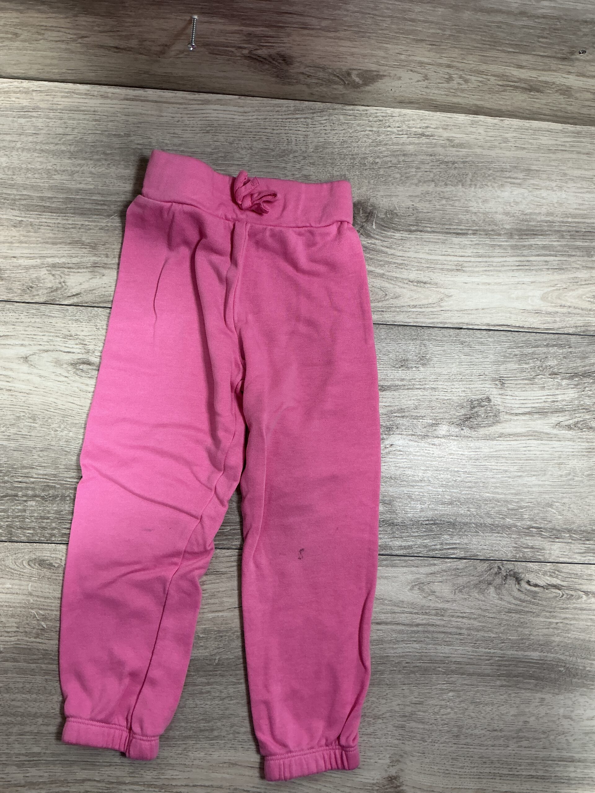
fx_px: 665
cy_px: 396
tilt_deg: -83.6
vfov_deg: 61.7
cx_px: 298
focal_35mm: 29
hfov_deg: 48.2
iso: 40
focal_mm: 3
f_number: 1.8
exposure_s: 1/50
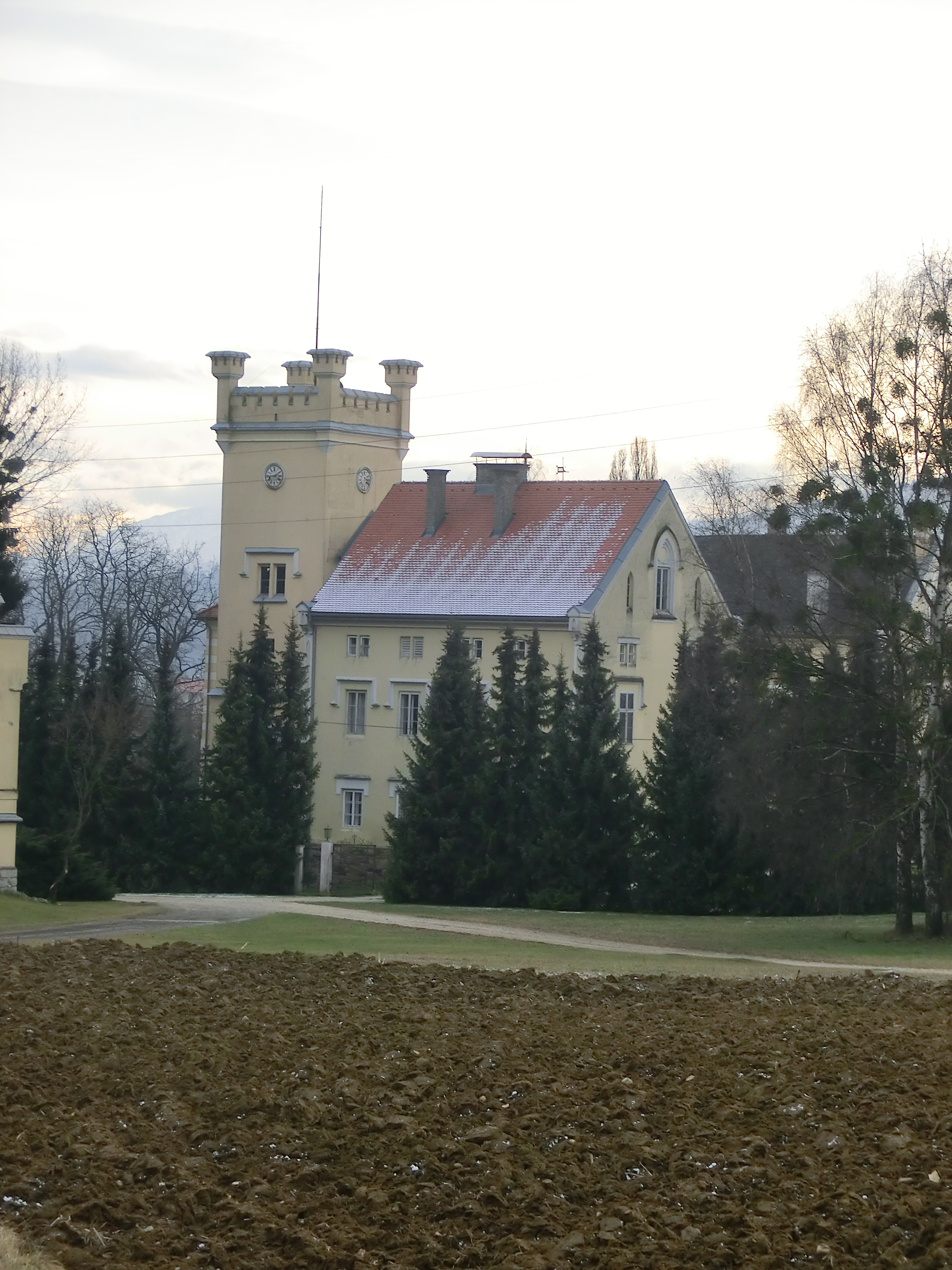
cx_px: 476
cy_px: 635
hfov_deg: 12.0
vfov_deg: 15.9
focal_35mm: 124
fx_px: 4547
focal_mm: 21.94
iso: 80
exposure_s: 1/125
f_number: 5.7
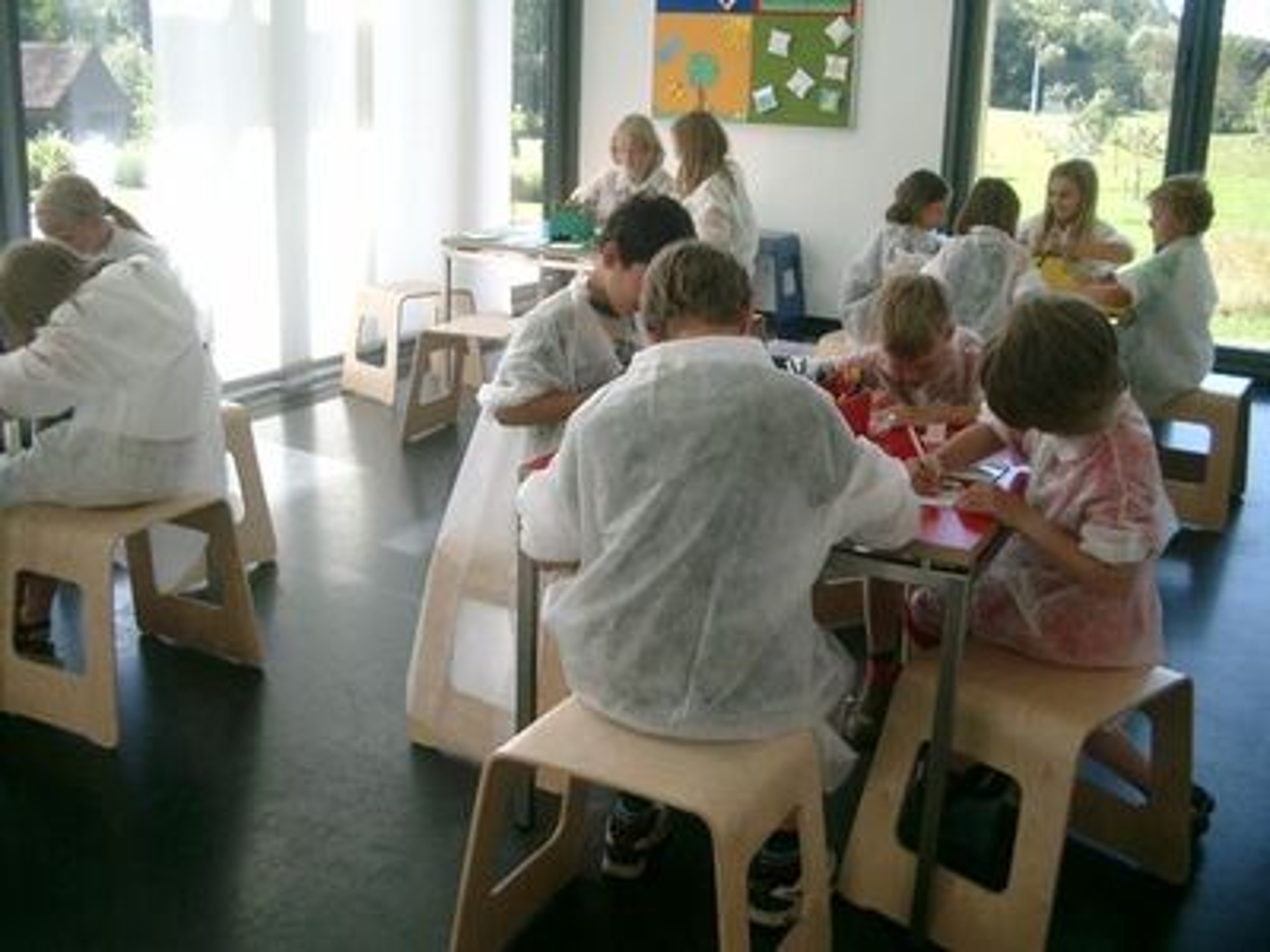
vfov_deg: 38.7
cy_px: 476
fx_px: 1357
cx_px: 635
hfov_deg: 50.1
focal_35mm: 37
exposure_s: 1/160
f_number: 2.6
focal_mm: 7.6
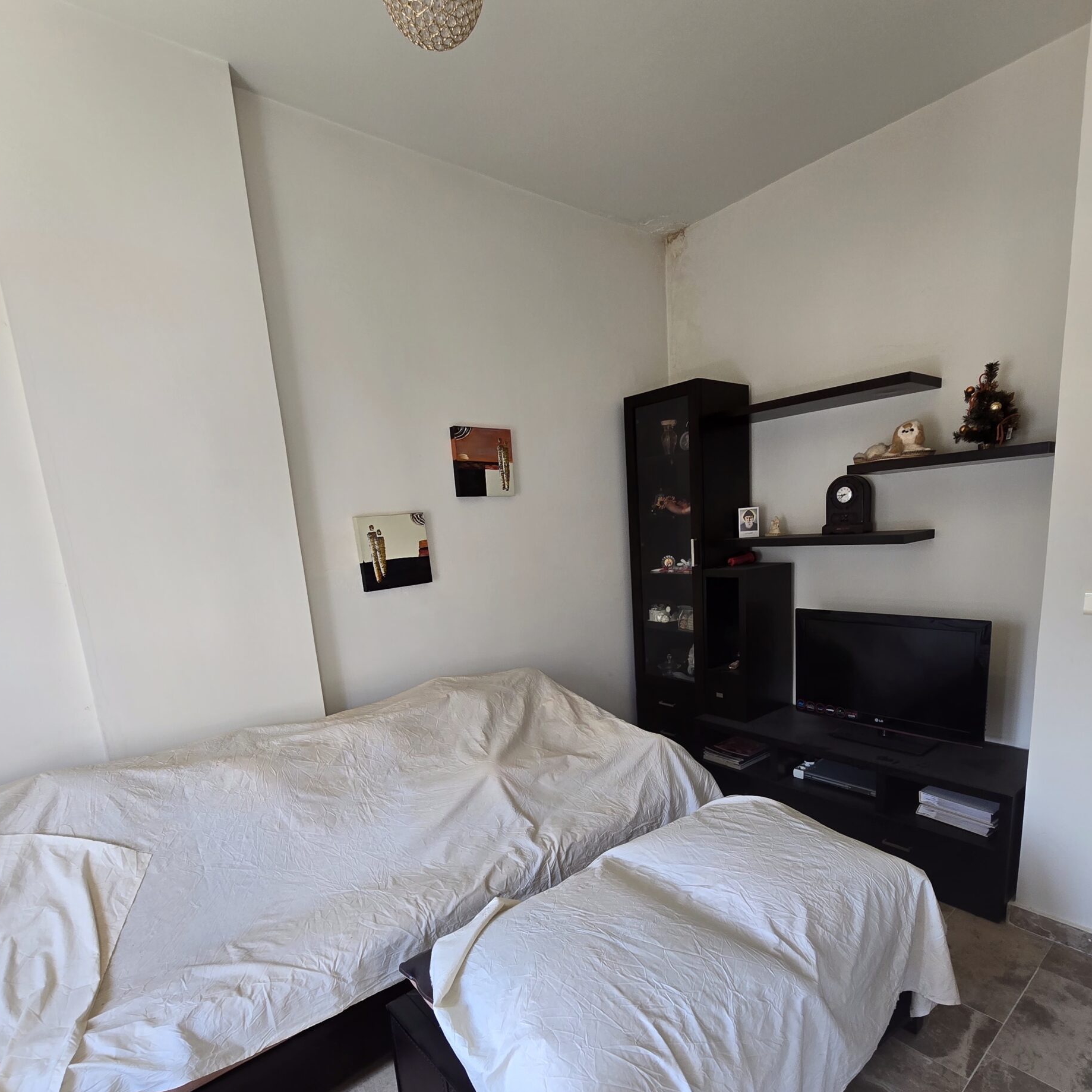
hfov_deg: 87.4
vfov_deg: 86.3
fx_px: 571
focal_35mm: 16
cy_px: 656
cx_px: 562
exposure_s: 1/50
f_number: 2.2
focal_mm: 2.2
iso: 64
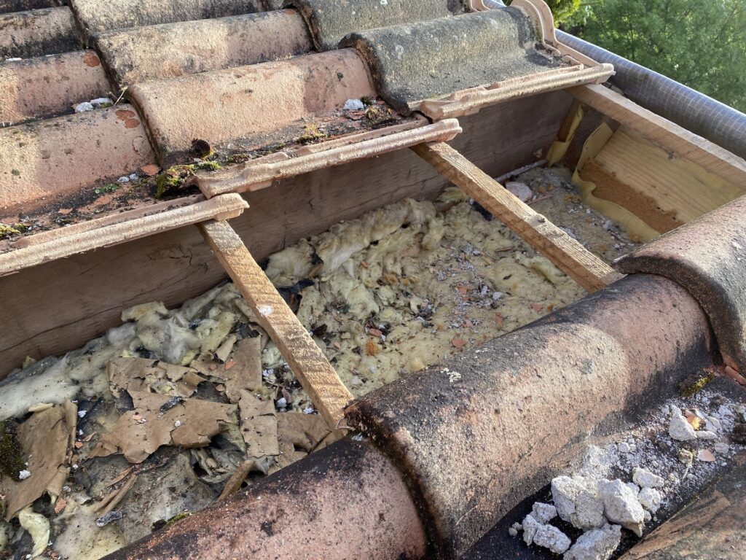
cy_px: 280
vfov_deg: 53.1
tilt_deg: -34.4
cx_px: 373
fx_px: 560
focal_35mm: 26
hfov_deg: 67.3
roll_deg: -21.0
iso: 32
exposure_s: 1/651
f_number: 1.8
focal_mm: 4.25
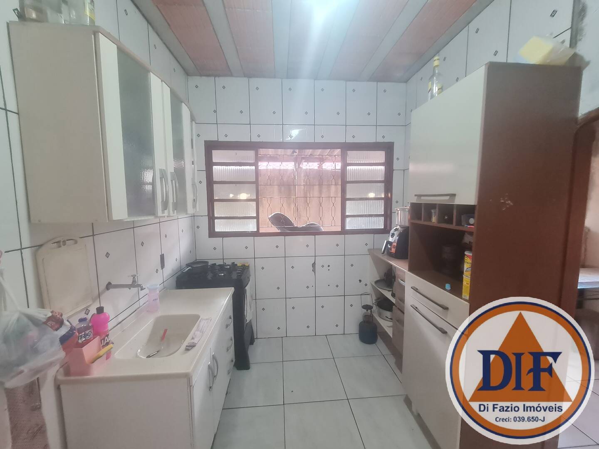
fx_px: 225
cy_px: 224
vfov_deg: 89.9
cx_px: 300
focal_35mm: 13
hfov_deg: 106.2
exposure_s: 1/30
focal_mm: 2.2
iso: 400
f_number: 2.2
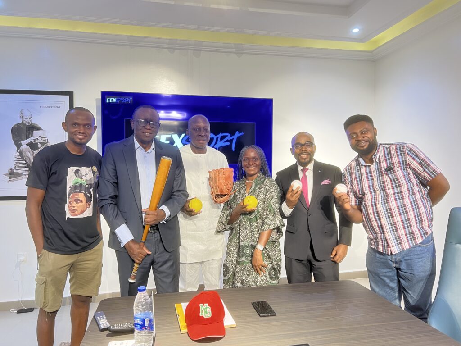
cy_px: 173
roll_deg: +0.5
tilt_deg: -0.9
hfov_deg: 67.3
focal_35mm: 26
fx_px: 346
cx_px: 230
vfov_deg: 53.1
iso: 100
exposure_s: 1/50
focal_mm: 5.7
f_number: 1.5
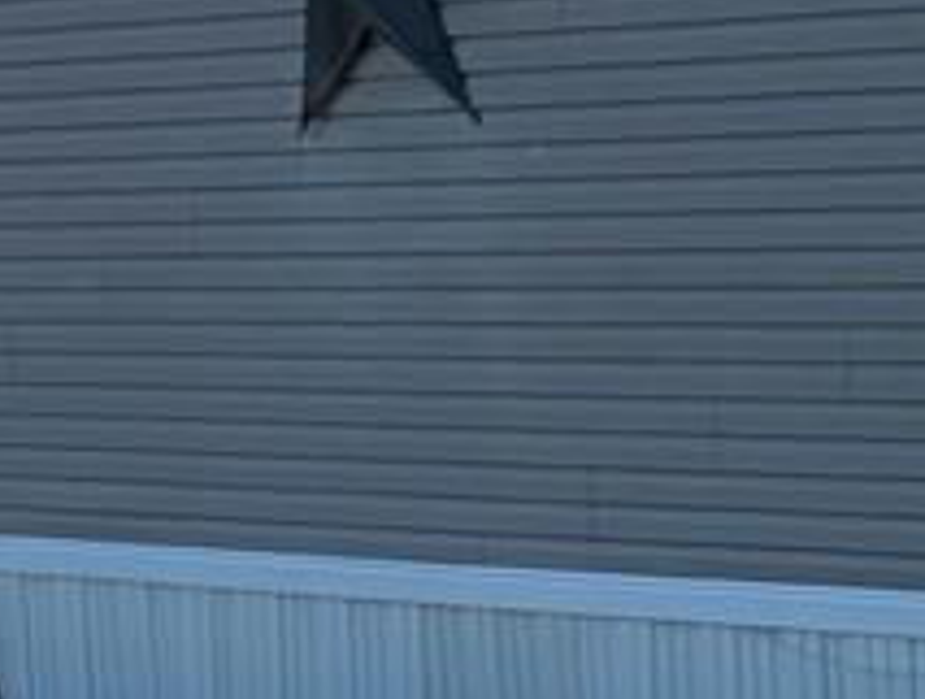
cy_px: 456
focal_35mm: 81
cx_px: 2150
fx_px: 2171
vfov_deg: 18.3
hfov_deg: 15.3
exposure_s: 1/2660
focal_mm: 2.02
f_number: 1.7
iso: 51
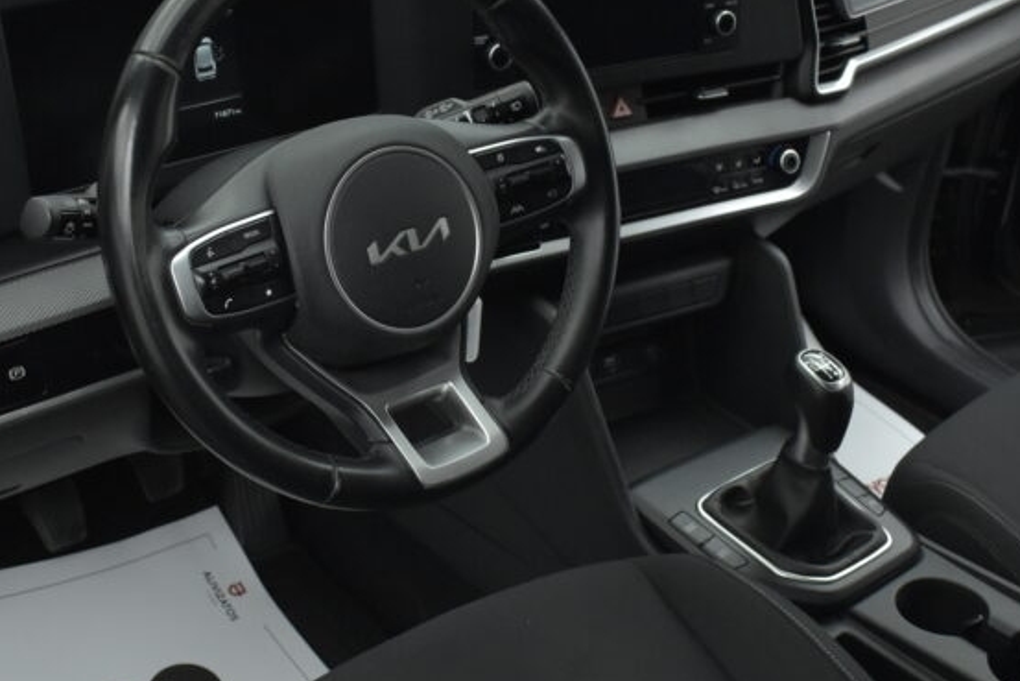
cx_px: 456
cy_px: 389
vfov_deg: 27.0
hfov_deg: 39.5
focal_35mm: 50
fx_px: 1417
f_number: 3.5
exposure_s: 1/125
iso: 1600
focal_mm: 18
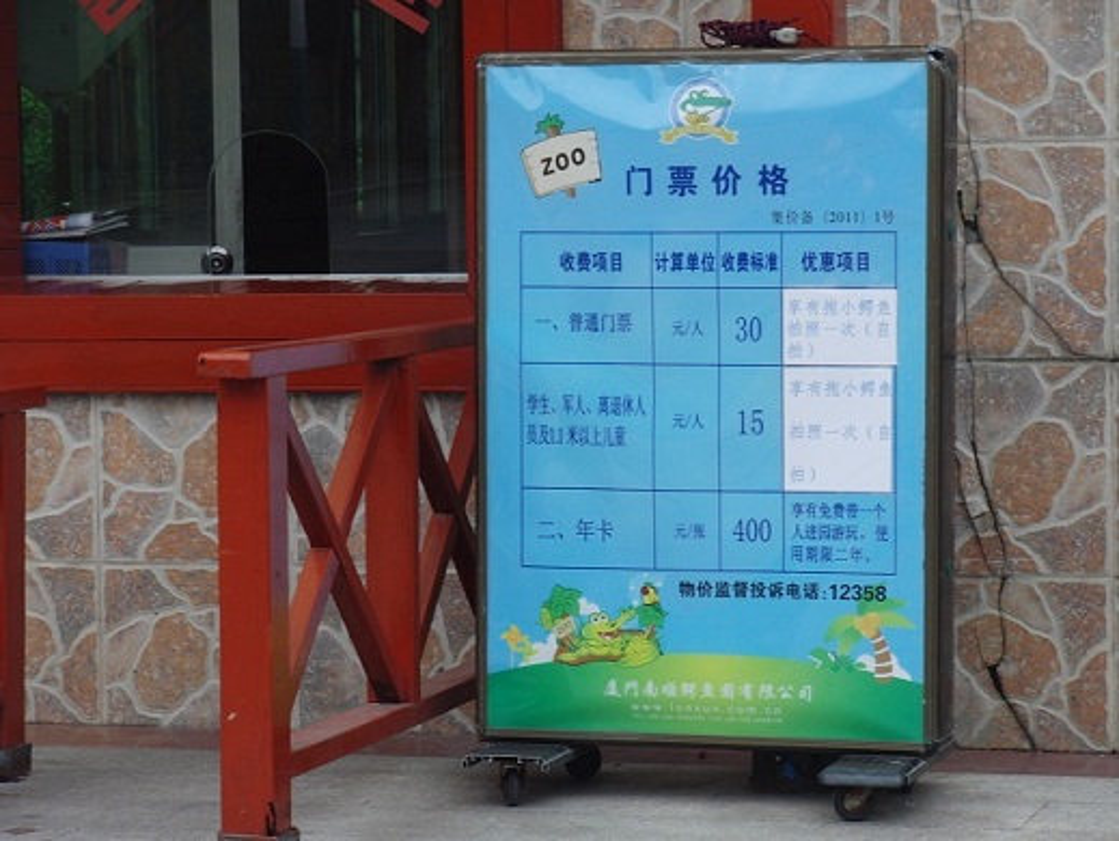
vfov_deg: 11.7
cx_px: 560
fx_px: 4108
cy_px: 420
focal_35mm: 127
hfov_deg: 15.5
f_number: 5.2
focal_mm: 22
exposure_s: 1/60
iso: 100
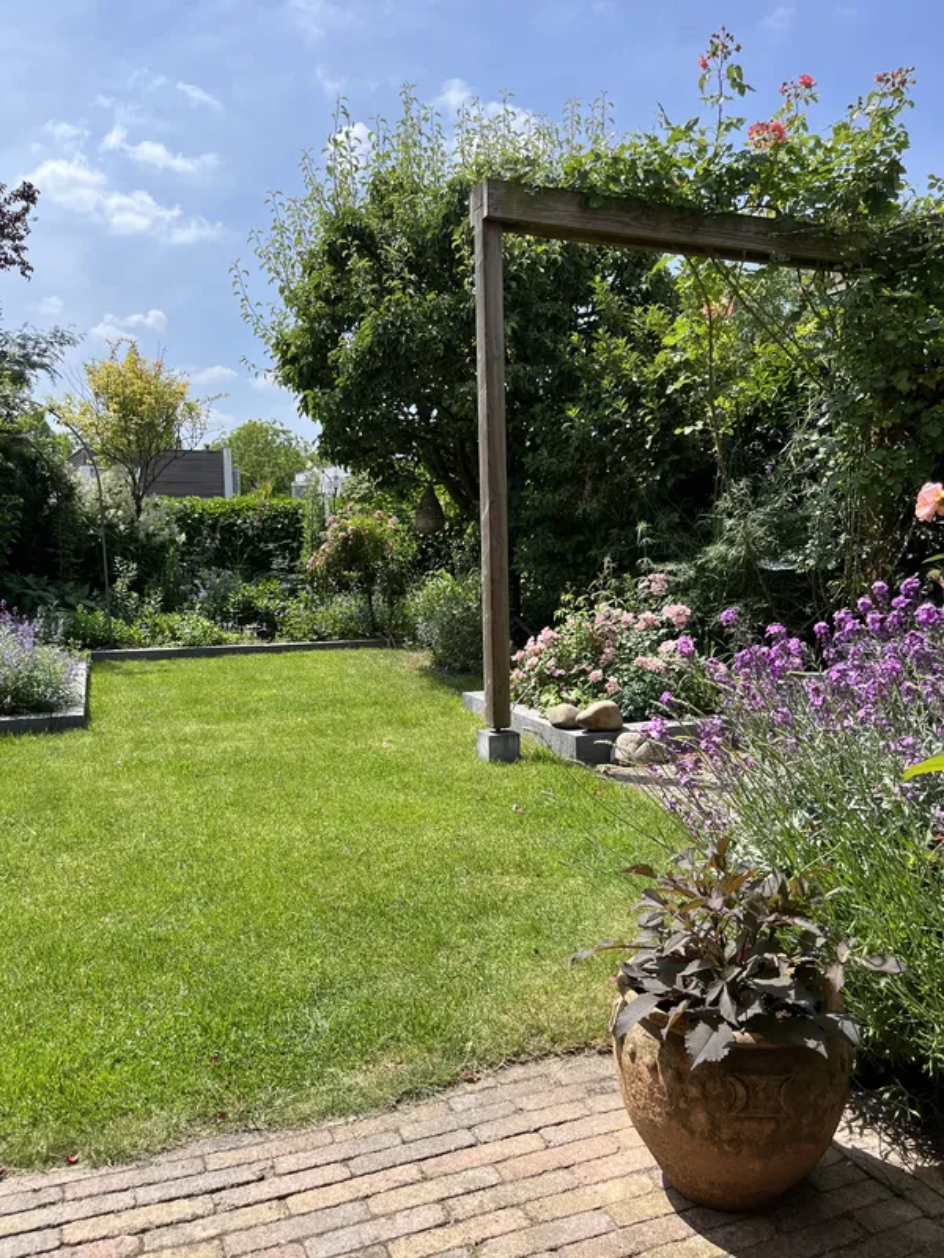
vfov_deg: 67.3
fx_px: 945
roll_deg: +1.6
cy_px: 629
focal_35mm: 26
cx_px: 472
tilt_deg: -6.1
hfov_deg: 53.1
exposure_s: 1/1748
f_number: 1.6
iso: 50
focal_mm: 5.1
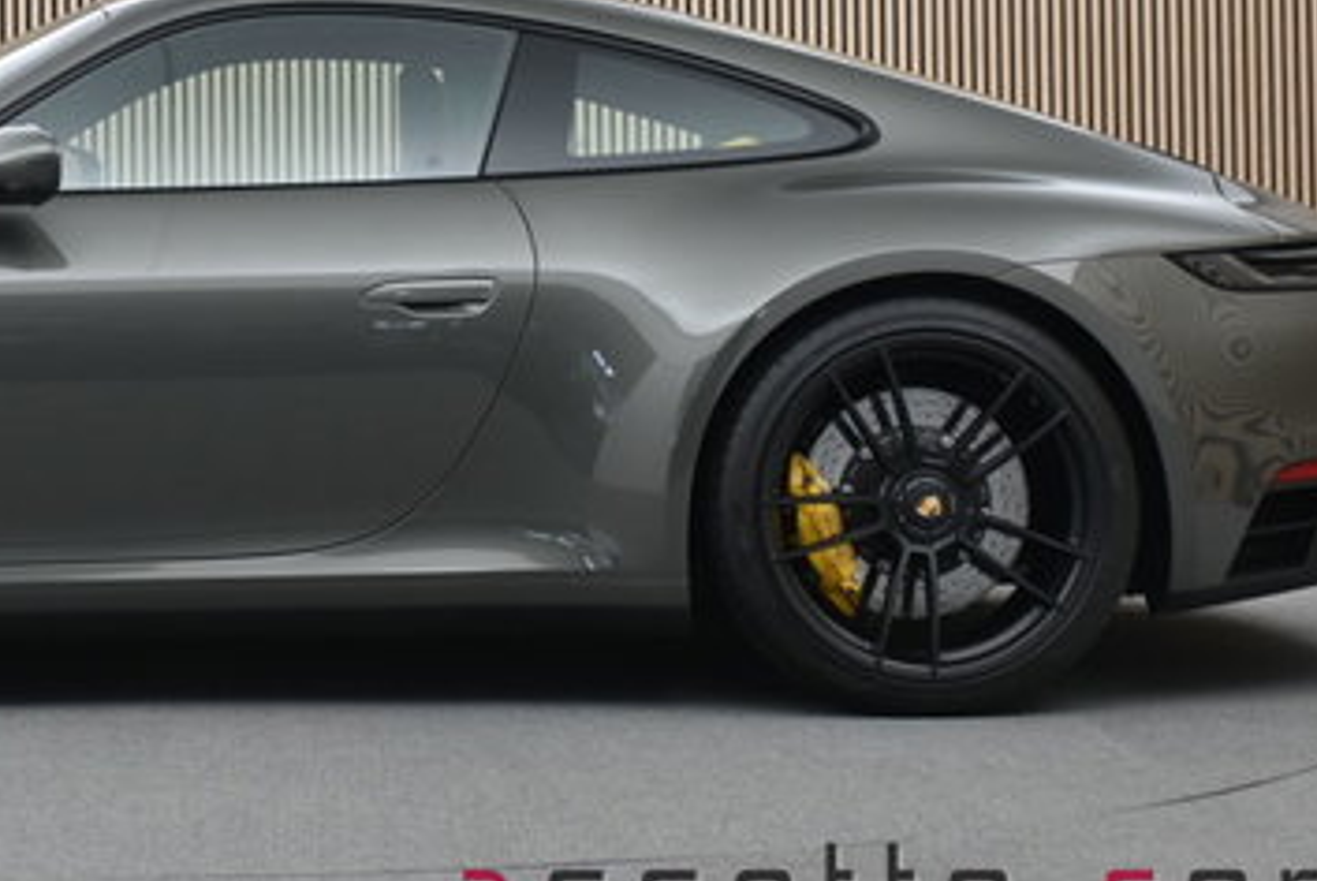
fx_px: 3278
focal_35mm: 90
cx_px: 203
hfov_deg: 22.3
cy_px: 112
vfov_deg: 15.1
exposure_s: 1/40
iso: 560
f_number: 4.5
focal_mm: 27.5
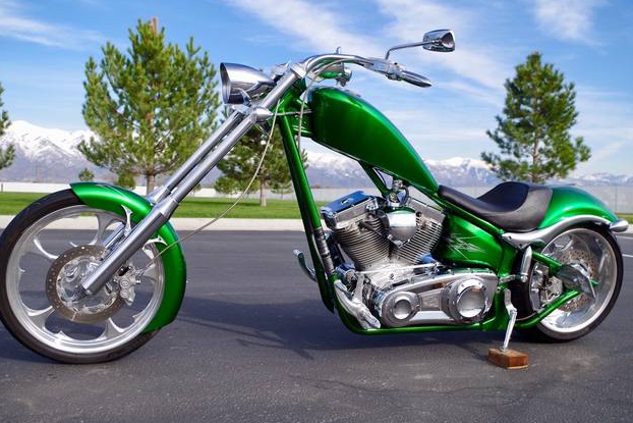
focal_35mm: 35
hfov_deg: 54.4
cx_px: 308
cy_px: 207
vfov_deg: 37.9
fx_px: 616
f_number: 5.6
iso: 100
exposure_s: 1/250
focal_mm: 23.13
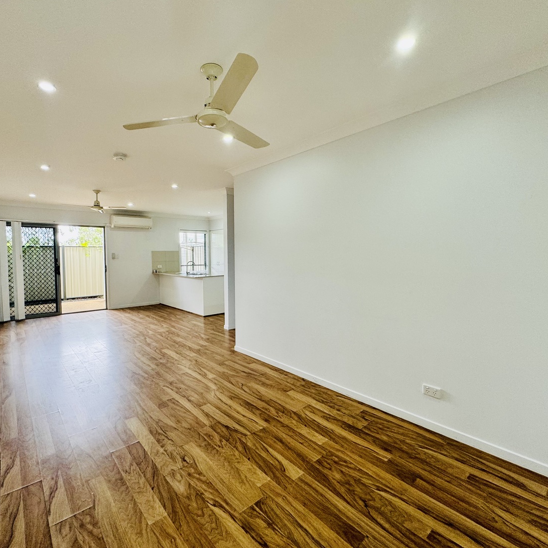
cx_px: 250
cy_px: 268
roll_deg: +1.5
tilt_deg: -2.2
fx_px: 304
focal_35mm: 17
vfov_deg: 84.0
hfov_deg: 83.8
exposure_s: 1/100
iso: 100
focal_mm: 2.22
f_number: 2.2
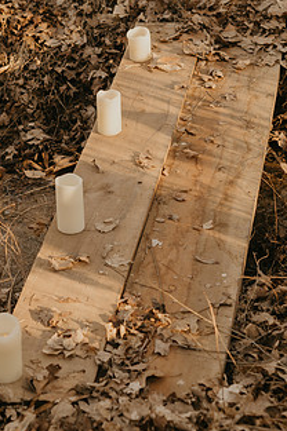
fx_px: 1294
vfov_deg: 18.9
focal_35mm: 108
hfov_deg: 12.7
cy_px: 197
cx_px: 123
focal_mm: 50
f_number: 3.2
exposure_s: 1/320
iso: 200
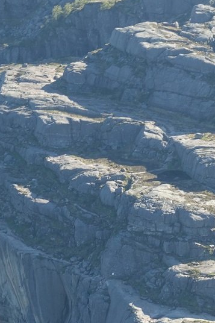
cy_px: 239
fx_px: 1873
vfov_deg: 9.8
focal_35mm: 209
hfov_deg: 6.5
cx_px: -101
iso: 125
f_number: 5.6
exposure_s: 1/125
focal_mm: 25.53
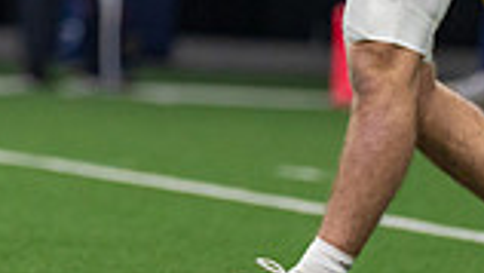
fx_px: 10591
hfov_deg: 2.6
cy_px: -279
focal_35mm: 825
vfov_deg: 1.5
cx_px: -230
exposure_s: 1/1000
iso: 2000
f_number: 2.8
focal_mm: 200
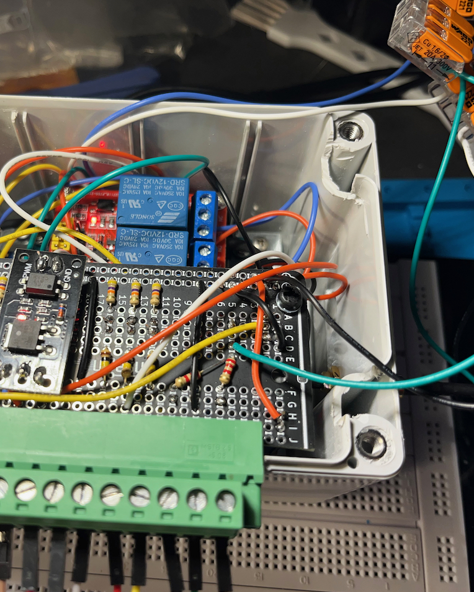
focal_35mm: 34
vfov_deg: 52.8
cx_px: 165
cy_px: 296
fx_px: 596
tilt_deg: -66.3
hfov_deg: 42.9
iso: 40
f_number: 1.6
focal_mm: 5.1
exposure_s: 1/100
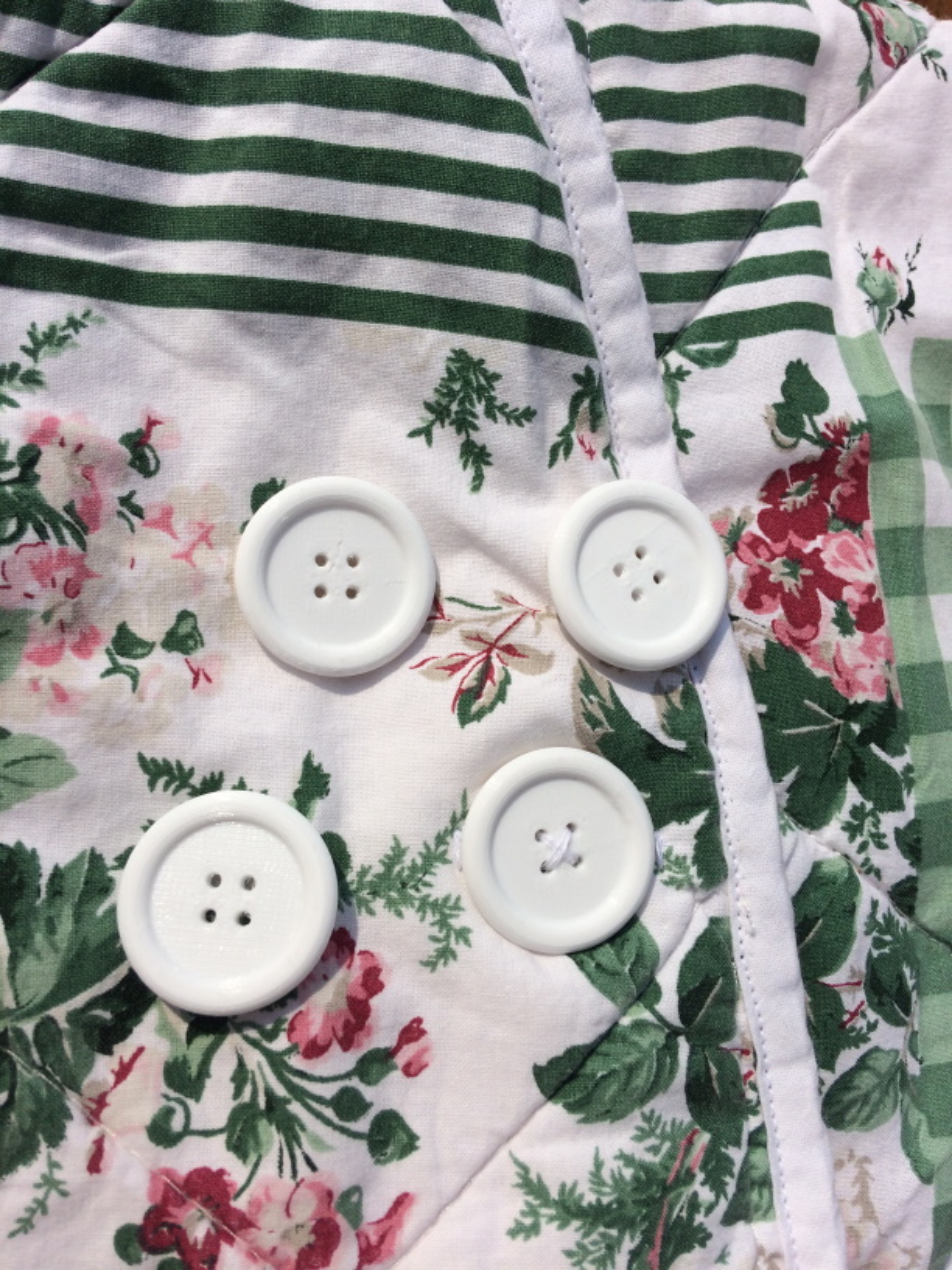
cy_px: 635
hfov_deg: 48.2
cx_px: 476
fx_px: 1063
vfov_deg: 61.7
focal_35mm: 29
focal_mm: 4.15
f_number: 2.2
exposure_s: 1/6849
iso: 32
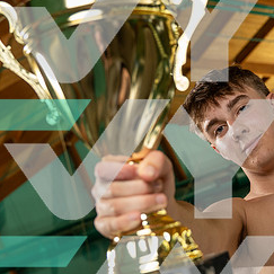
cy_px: 160
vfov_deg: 24.3
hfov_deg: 23.5
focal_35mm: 71
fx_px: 636
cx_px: 260
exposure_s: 1/250
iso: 500
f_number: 4
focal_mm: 35
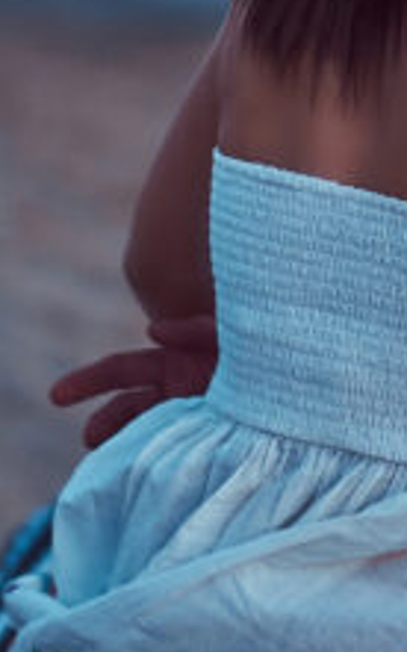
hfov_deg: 3.3
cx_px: 637
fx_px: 7050
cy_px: 232
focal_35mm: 397
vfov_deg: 5.3
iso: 320
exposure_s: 1/250
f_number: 1.4
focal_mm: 56
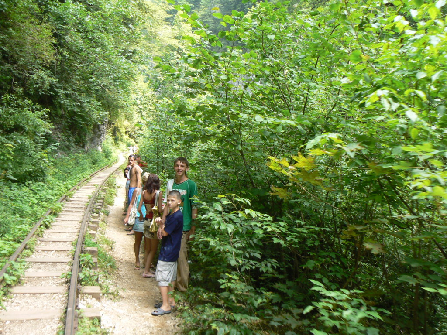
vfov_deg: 39.7
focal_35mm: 36
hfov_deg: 51.4
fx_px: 465
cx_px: 224
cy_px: 168
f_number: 4
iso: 80
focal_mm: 6
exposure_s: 1/80
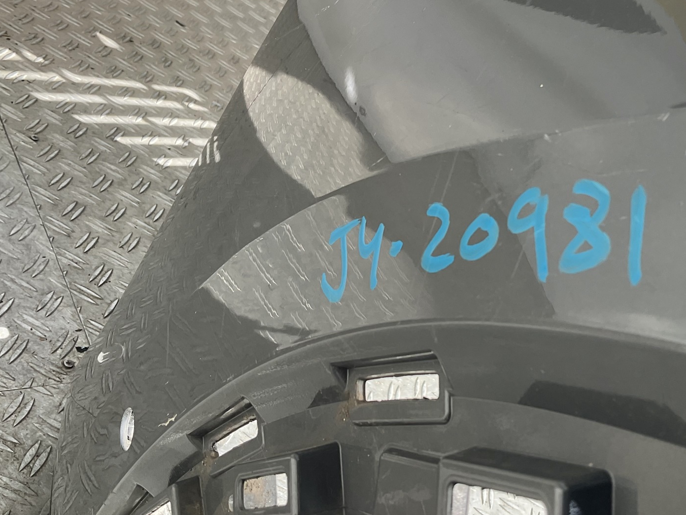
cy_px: 190
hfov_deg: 44.6
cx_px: 408
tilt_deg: -27.0
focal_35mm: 42
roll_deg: -37.2
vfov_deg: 34.2
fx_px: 832
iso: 16
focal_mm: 3
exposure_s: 1/215
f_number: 1.8
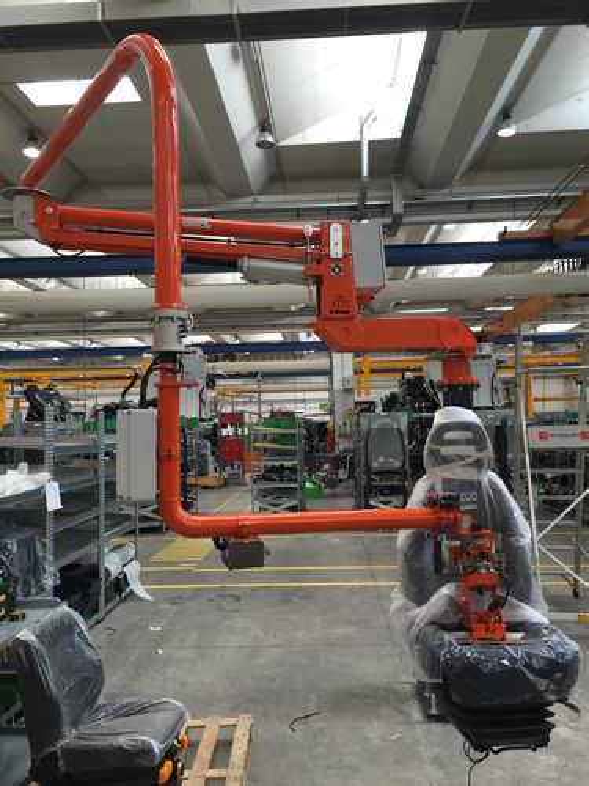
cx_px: 294
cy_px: 393
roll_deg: +0.6
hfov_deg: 48.2
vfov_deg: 61.7
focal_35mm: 29
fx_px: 658
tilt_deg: +3.8
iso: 32
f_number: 2.2
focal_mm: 4.15
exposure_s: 1/33
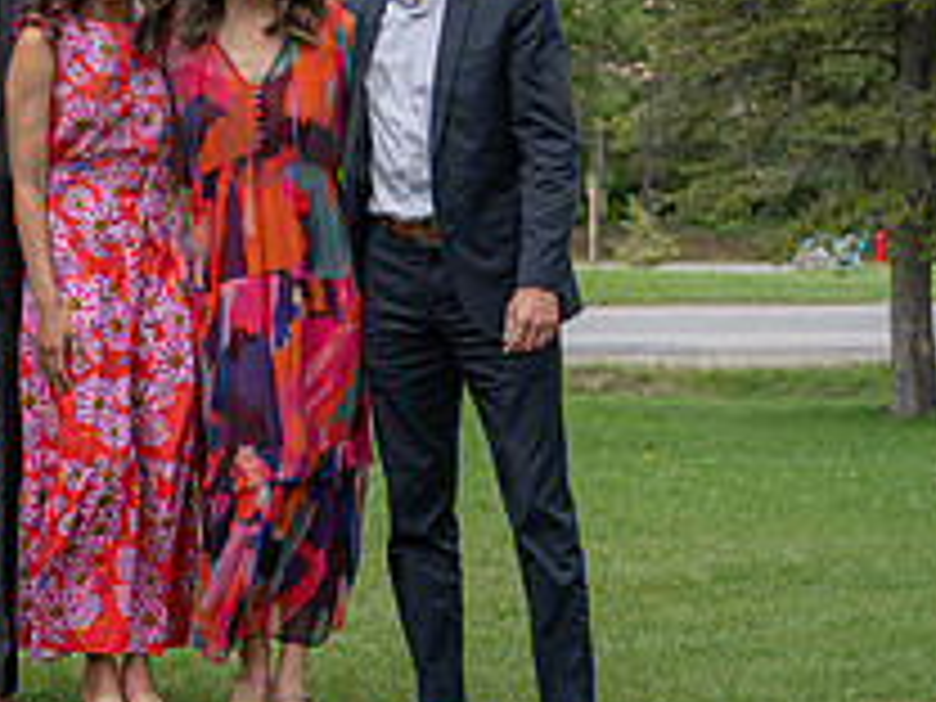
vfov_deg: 14.8
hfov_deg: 19.3
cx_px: 4
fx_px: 2677
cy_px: 88
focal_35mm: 99
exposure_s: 1/800
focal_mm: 37
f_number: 4
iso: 400
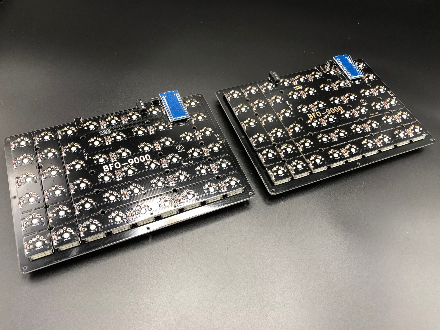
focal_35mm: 29
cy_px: 159
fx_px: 369
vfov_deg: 48.2
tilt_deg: -53.2
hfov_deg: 61.6
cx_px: 213
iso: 40
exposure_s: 1/24
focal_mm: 4
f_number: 1.8
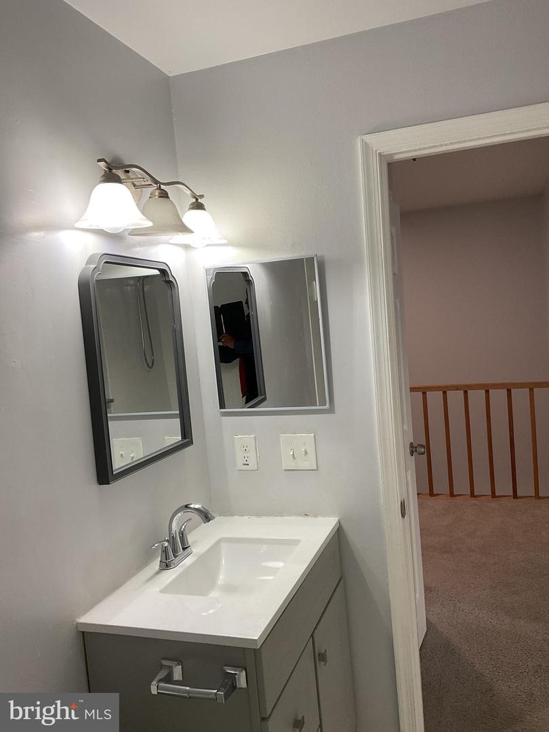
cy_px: 366
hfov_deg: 48.2
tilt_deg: -4.5
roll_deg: +5.1
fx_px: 613
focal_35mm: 29
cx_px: 274
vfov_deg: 61.7
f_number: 1.8
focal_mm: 3
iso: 64
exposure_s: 1/60
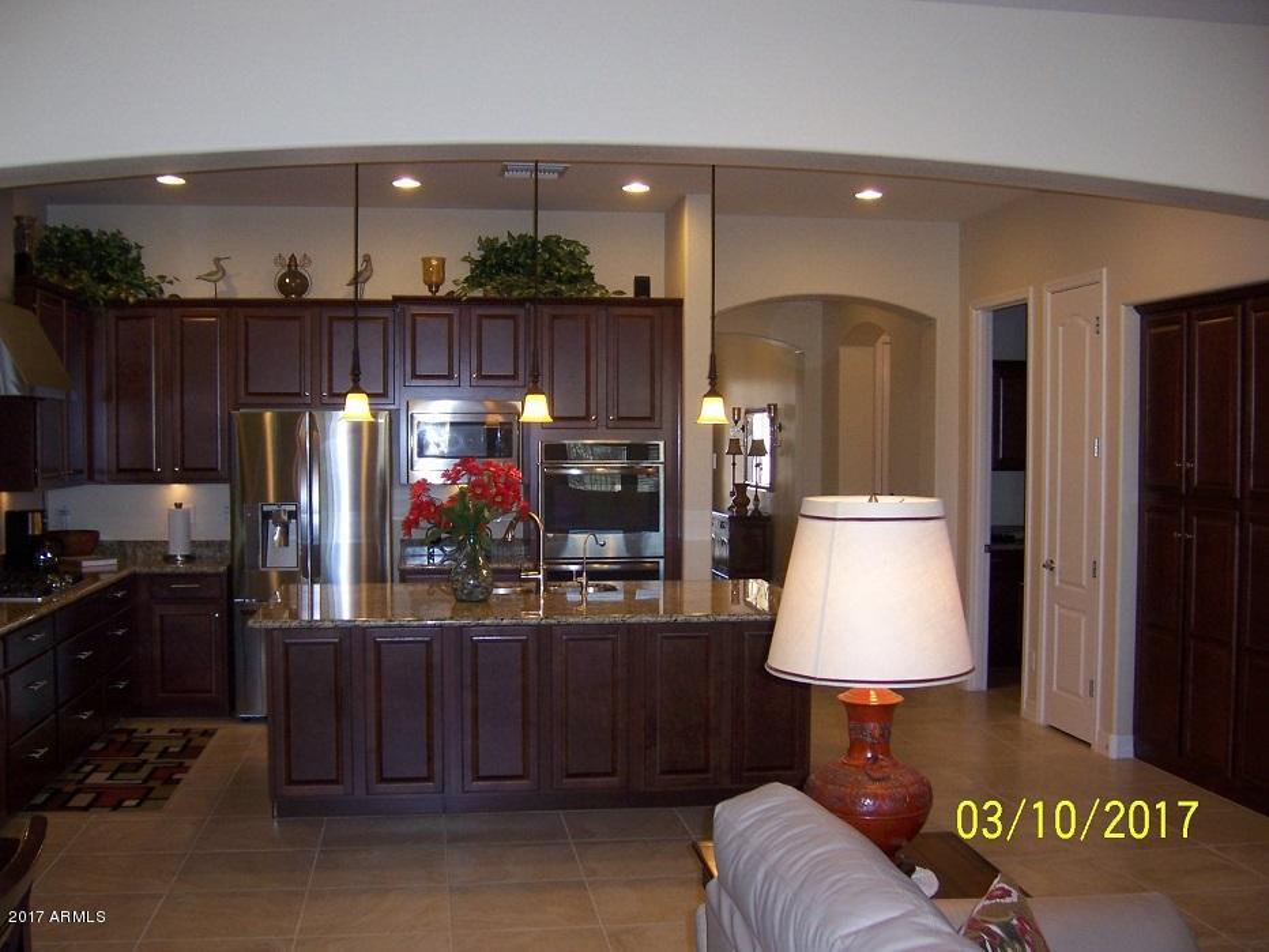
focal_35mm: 36
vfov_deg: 39.7
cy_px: 476
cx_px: 634
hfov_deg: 51.4
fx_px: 1320
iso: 125
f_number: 2.8
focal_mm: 6.2
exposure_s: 1/60
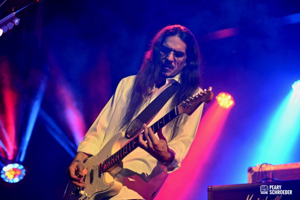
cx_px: 150
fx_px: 583
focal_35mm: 70
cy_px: 100
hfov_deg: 28.8
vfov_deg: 19.5
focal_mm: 70
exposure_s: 1/125
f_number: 2.8
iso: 2500
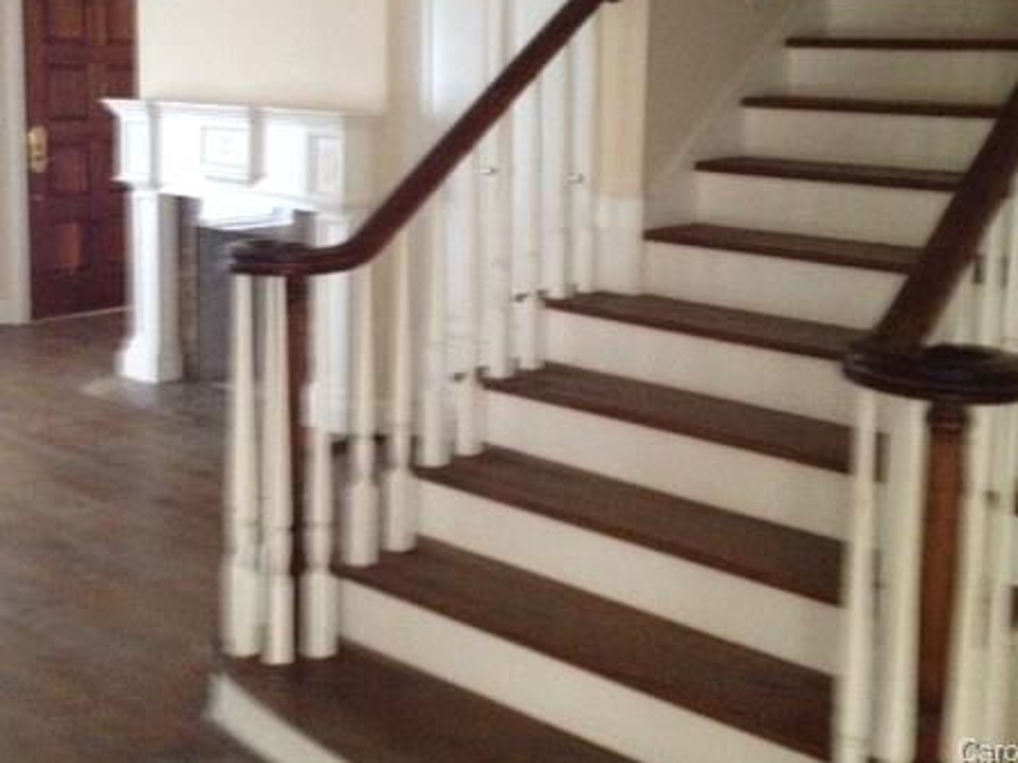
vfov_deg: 28.8
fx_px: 1470
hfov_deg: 38.2
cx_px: 491
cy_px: 227
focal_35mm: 50
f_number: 2.4
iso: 800
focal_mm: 4.28
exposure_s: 1/15
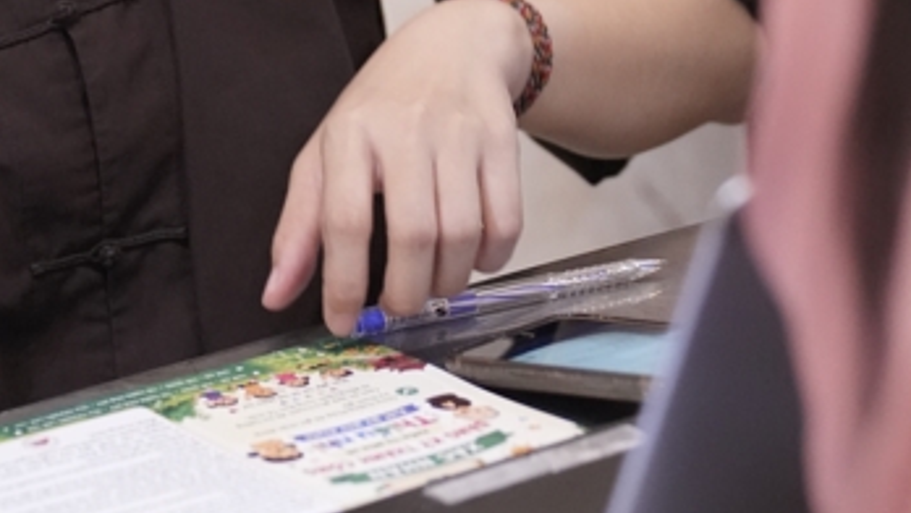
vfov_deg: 6.2
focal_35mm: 191
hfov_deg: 11.3
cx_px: 272
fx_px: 4615
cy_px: -480
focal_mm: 65
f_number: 2.8
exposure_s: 1/200
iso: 6400
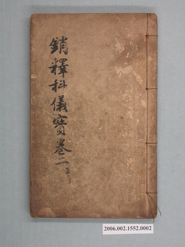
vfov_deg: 23.8
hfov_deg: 18.0
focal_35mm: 82
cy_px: 124
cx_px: 92
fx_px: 584
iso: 200
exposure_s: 1/30
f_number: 6.4
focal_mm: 17.1
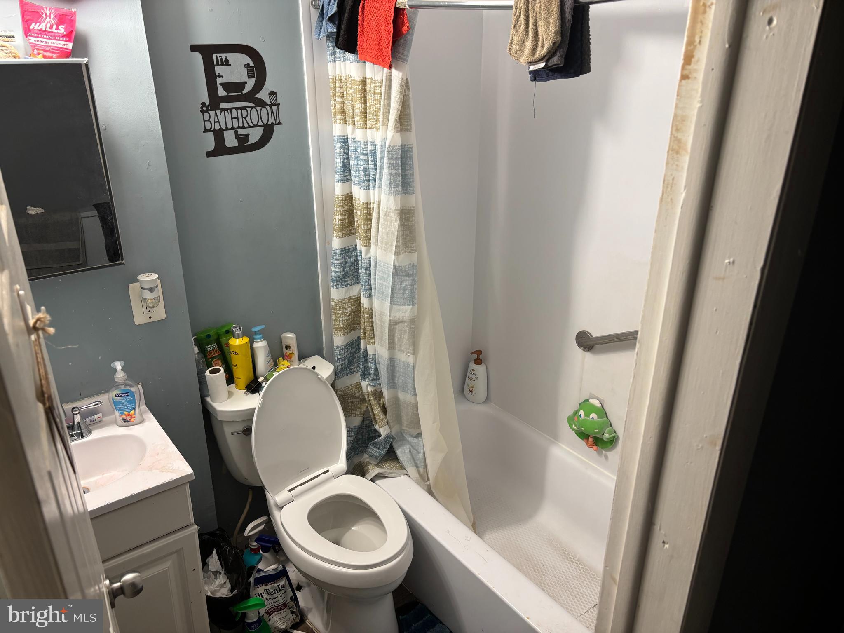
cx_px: 422
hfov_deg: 67.3
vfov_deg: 53.1
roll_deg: +0.1
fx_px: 634
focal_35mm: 26
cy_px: 316
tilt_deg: -22.4
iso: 100
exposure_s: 1/60
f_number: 1.6
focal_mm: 5.96
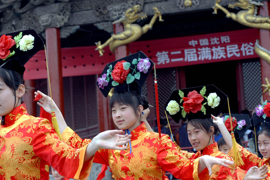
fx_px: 899
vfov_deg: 11.4
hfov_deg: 17.1
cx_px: 135
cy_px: 90
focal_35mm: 120
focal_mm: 80
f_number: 6.3
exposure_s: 1/160
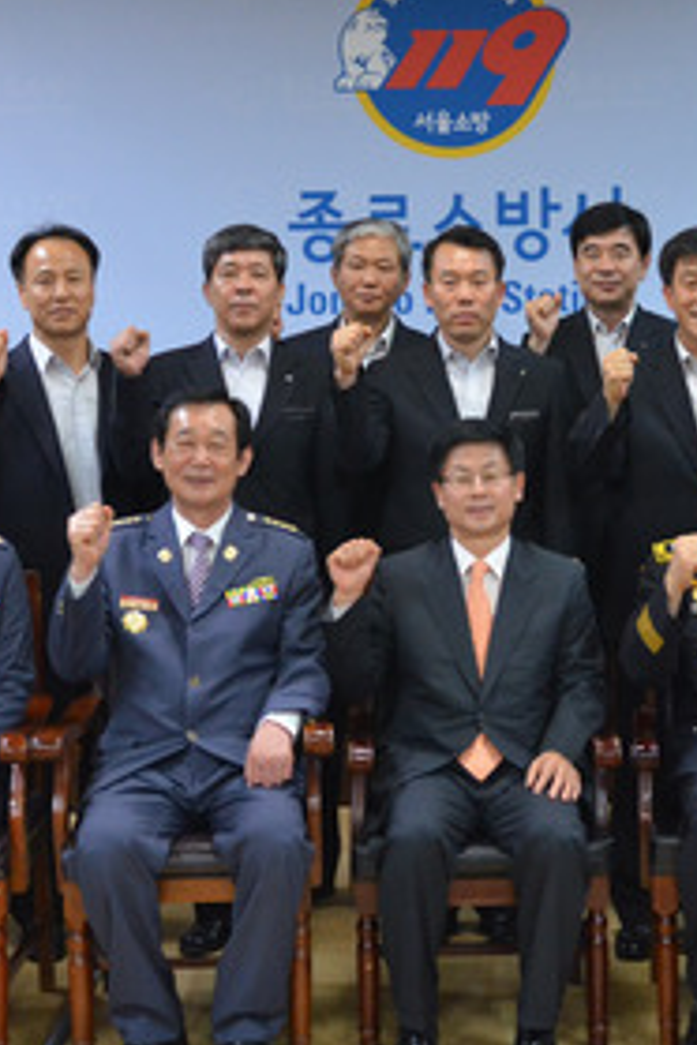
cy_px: 530
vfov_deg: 28.1
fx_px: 2091
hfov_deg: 18.9
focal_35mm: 72
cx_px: 453
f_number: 2.8
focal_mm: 24
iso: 1600
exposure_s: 1/160
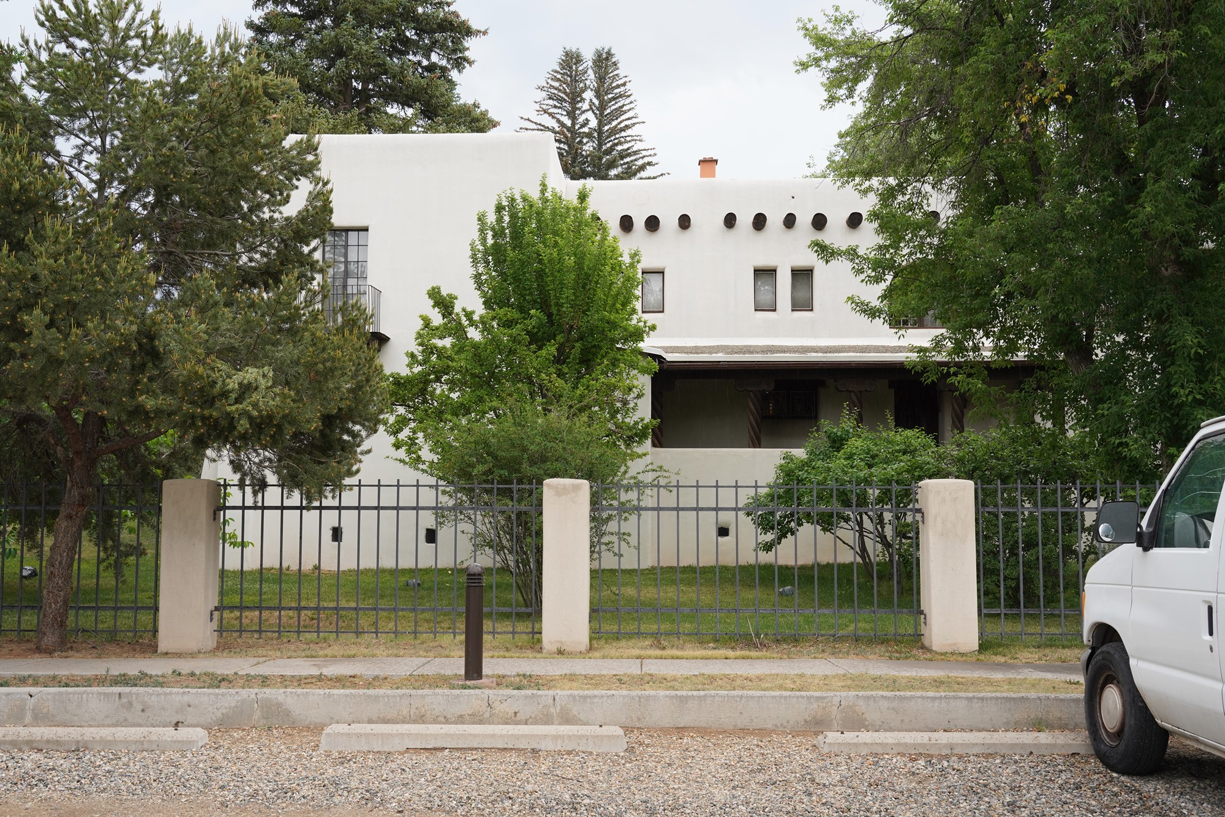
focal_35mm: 37
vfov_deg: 36.0
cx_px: 612
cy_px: 408
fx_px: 1259
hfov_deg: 51.9
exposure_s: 1/100
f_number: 11
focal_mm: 37
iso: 400
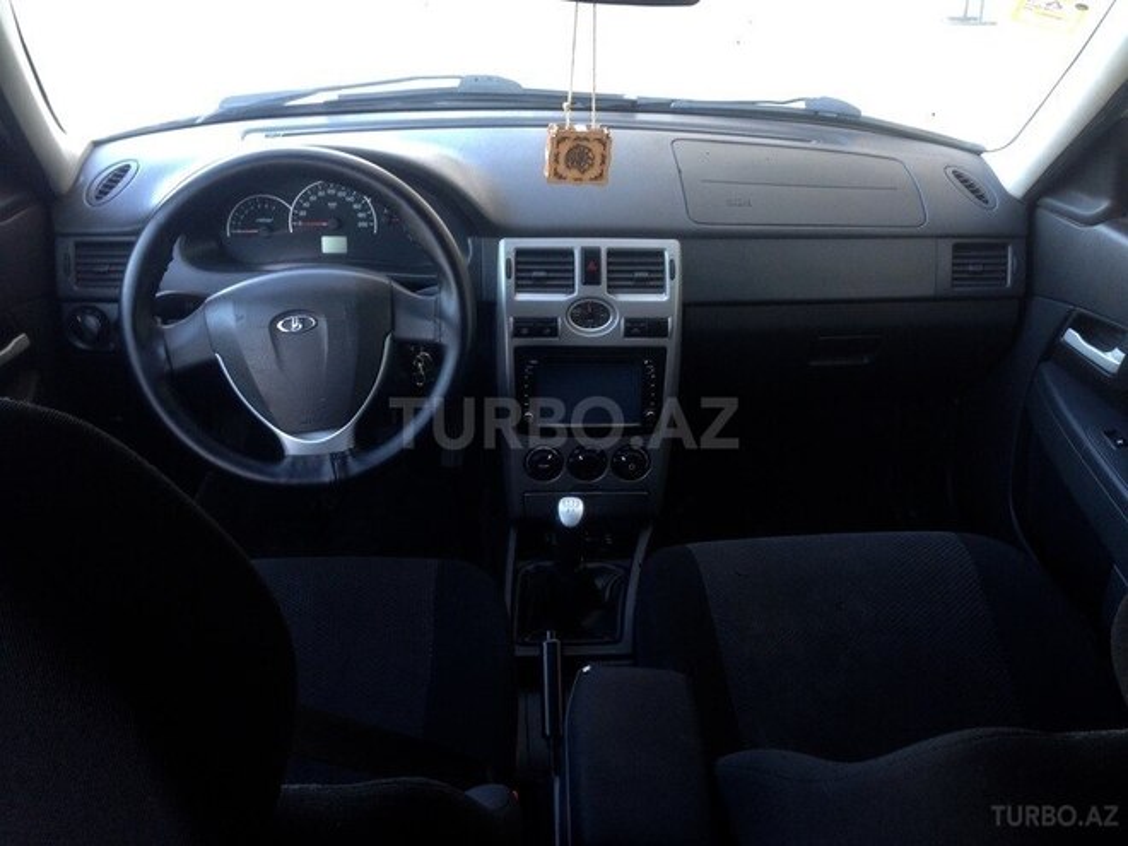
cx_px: 564
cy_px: 423
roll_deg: -1.3
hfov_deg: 55.4
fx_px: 1075
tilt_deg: -27.5
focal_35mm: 33
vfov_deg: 42.9
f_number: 2.4
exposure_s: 1/20
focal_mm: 4.12
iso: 64
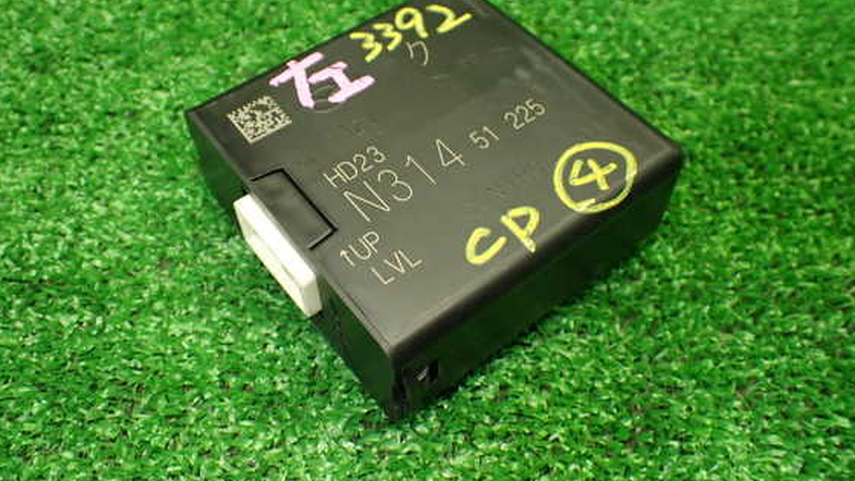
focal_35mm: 35
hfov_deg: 56.6
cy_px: 188
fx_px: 793
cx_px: 420
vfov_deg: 33.6
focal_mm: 5.4
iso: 500
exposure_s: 1/125
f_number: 2.3
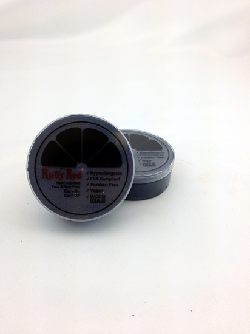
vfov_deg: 55.4
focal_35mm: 33
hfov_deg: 42.9
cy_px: 167
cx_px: 125
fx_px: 318
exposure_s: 1/153
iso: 50
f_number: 2.4
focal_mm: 4.12
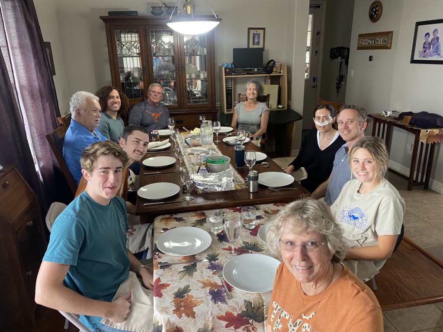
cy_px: 166
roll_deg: +1.6
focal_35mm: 26
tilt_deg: -20.2
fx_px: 333
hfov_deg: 67.3
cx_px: 222
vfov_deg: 53.1
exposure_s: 1/60
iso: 200
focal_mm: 4.25
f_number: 1.8
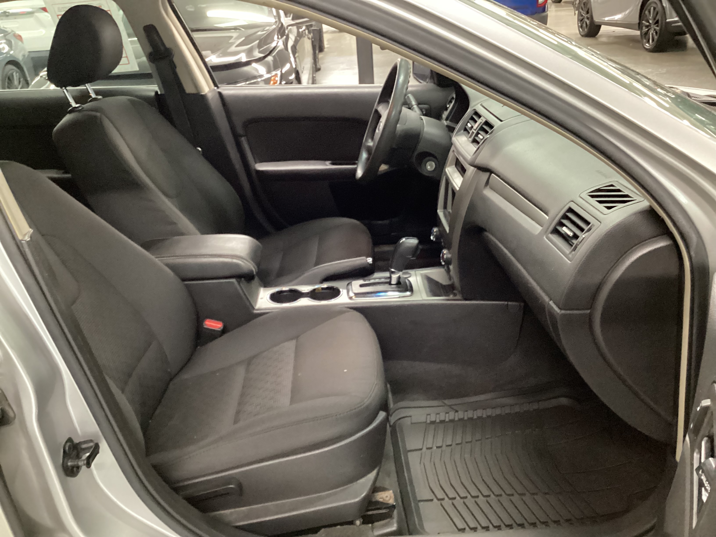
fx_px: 641
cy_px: 268
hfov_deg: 58.4
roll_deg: +3.3
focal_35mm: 31
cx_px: 358
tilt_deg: -25.6
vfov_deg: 45.4
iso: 640
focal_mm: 3.3
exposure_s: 1/25
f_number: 2.4
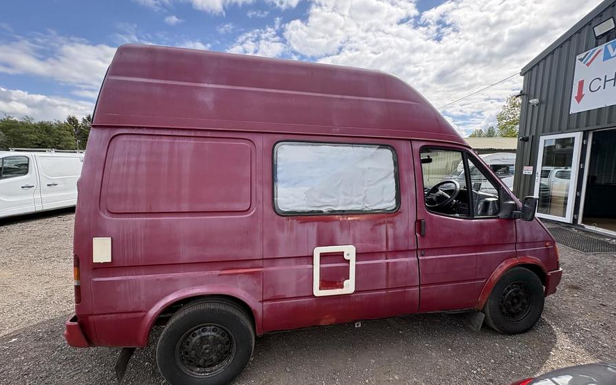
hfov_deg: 101.5
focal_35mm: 15
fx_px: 252
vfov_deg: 74.8
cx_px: 308
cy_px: 188
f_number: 2.2
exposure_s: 1/756
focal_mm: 2.22
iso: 64
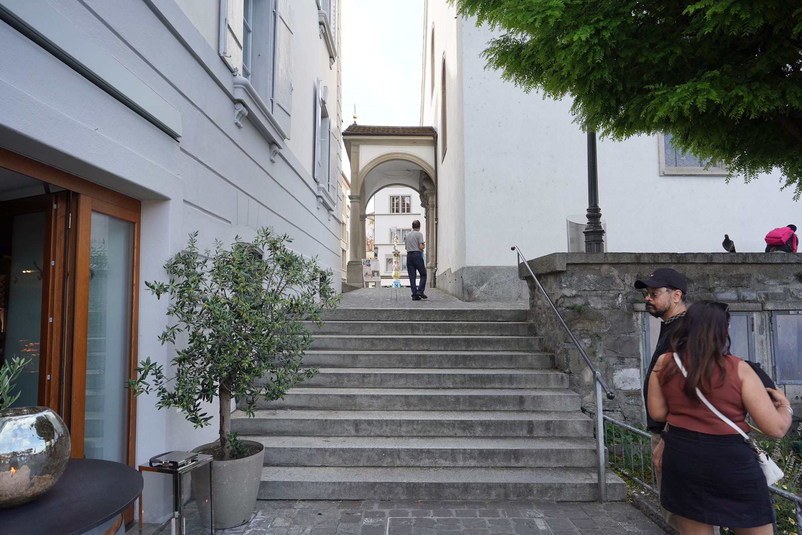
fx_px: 535
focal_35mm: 24
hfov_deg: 73.7
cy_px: 268
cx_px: 401
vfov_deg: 53.1
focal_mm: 24
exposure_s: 1/100
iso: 100
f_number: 6.3
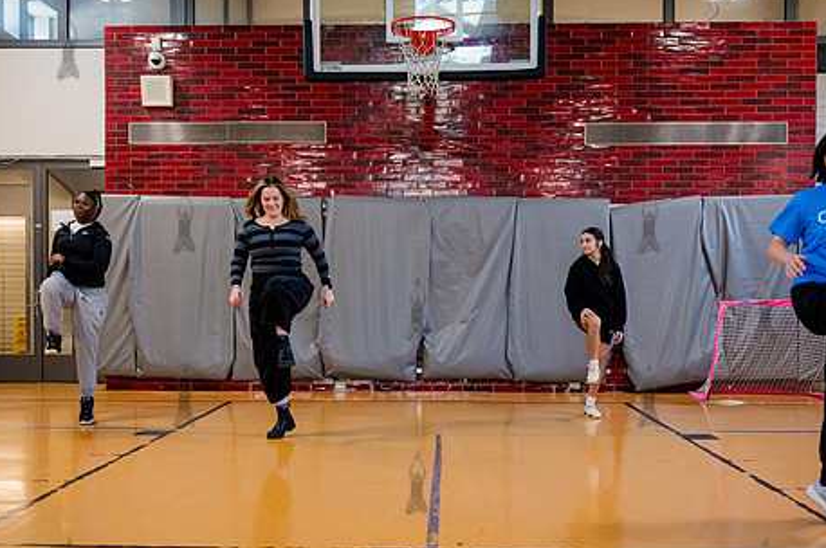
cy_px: 309
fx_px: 1054
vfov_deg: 29.1
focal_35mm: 46
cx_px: 404
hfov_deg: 42.8
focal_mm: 35
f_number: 3.5
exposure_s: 1/640
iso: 5000
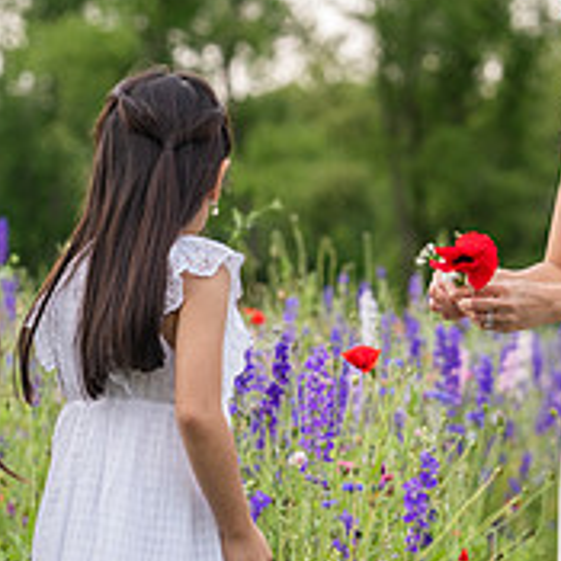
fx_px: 4657
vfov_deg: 6.9
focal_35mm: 254
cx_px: 74
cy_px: 364
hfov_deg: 6.9
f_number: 4
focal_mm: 90
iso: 500
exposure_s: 1/500
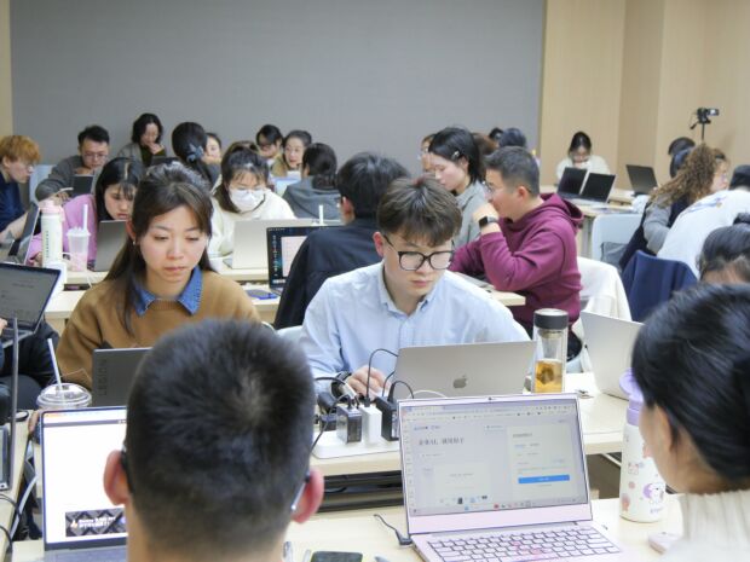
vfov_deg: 28.0
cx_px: 375
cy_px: 281
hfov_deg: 36.8
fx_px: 1127
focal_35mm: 52
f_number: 4.2
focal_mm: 26
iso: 1600
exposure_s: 1/60
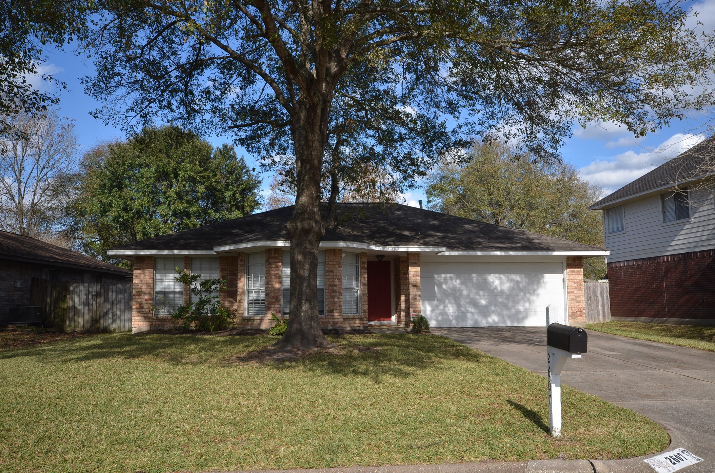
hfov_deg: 60.4
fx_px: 614
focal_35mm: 31
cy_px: 231
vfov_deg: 42.1
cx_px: 364
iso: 110
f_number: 8
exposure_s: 1/250
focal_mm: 20
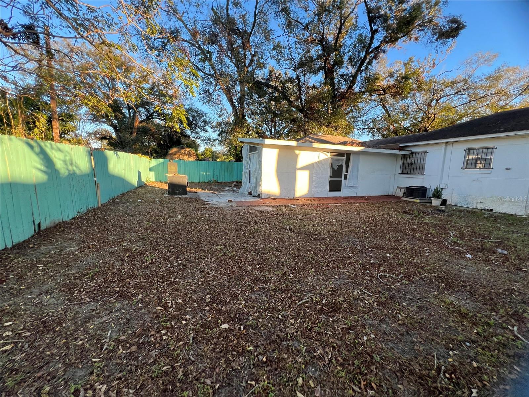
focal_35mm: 13
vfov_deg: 89.9
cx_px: 264
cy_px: 198
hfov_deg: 106.2
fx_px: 199
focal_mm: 1.57
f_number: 1.8
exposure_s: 1/142
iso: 32
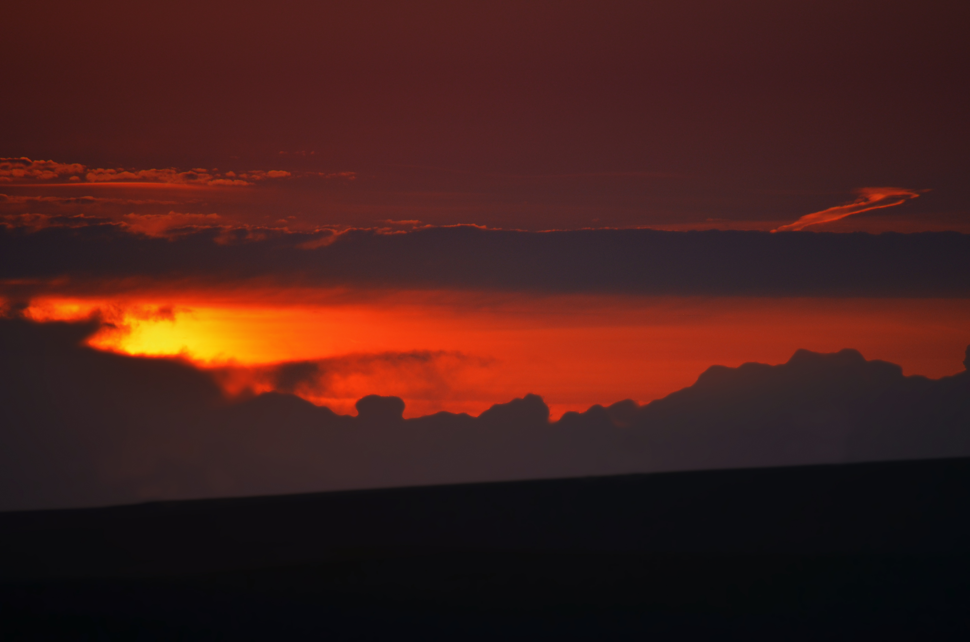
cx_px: 485
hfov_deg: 4.6
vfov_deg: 3.0
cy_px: 321
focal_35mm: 450
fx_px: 12100
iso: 400
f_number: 5.6
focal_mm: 300
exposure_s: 1/1250
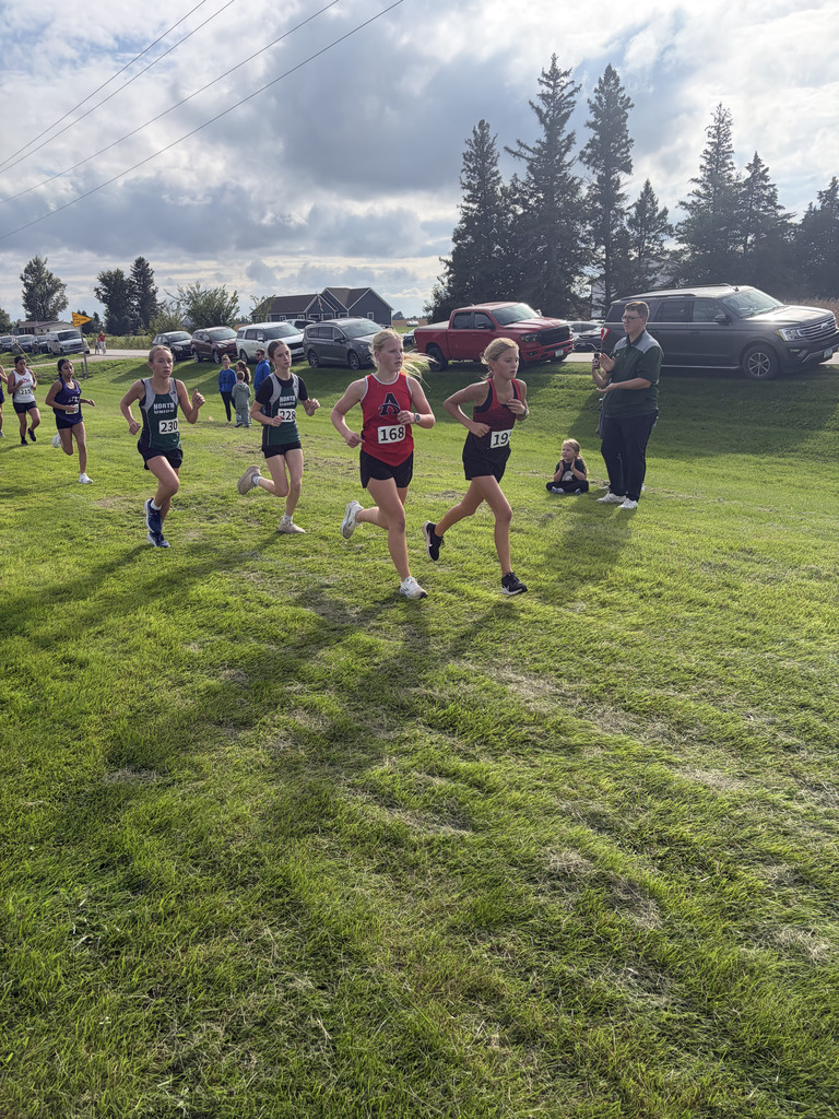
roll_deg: +1.4
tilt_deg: -13.4
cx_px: 420
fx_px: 840
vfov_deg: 67.3
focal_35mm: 26
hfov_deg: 53.1
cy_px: 560
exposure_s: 1/3448
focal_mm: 5.96
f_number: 1.6
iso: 64
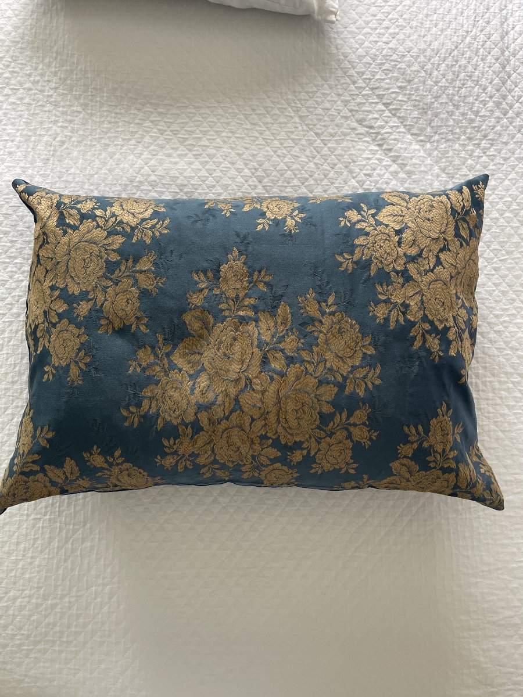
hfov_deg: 54.9
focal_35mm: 25
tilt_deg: -84.2
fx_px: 504
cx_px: 262
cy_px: 348
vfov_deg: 69.4
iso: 125
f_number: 1.6
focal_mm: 5.1
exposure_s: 1/106
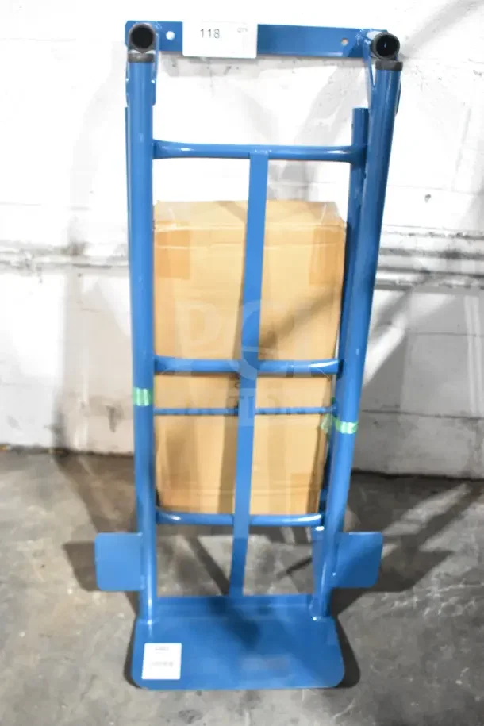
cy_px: 363
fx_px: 696
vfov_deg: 55.1
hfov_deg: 38.4
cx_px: 242
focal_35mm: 34
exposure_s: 1/100
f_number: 5
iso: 6400
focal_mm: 23
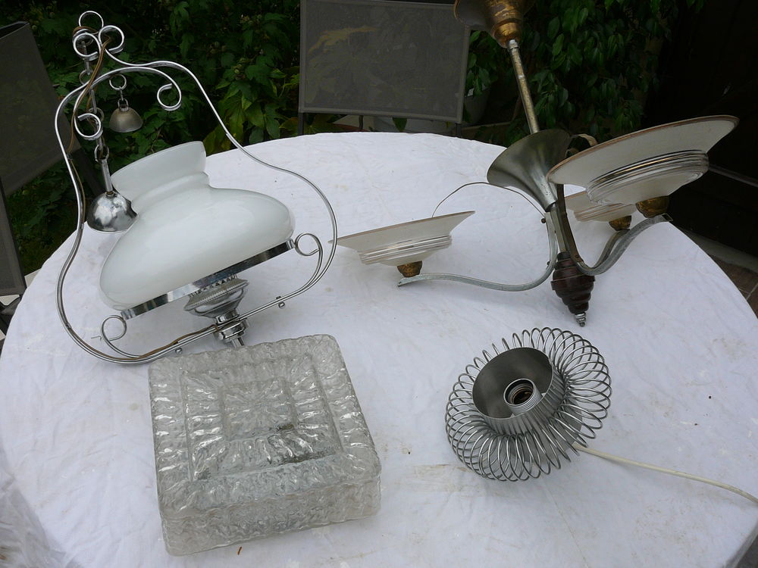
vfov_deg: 40.7
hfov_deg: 52.6
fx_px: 766
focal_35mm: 35
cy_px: 284
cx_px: 379
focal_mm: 5.2
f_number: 5
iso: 80
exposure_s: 1/400
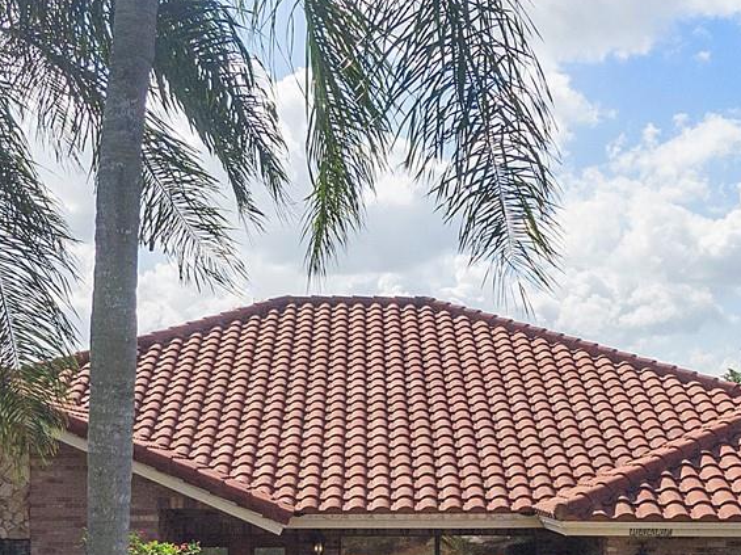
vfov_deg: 21.1
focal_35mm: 68
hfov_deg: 28.6
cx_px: 367
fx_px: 1455
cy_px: 518
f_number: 2.8
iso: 100
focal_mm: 4.39
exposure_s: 1/2000
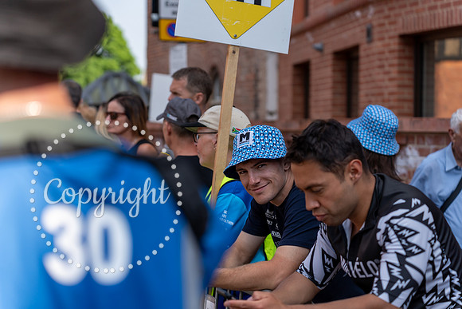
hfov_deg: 27.0
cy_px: 154
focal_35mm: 75
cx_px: 231
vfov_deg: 18.2
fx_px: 963
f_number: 3.2
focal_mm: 75
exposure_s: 1/1250
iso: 100
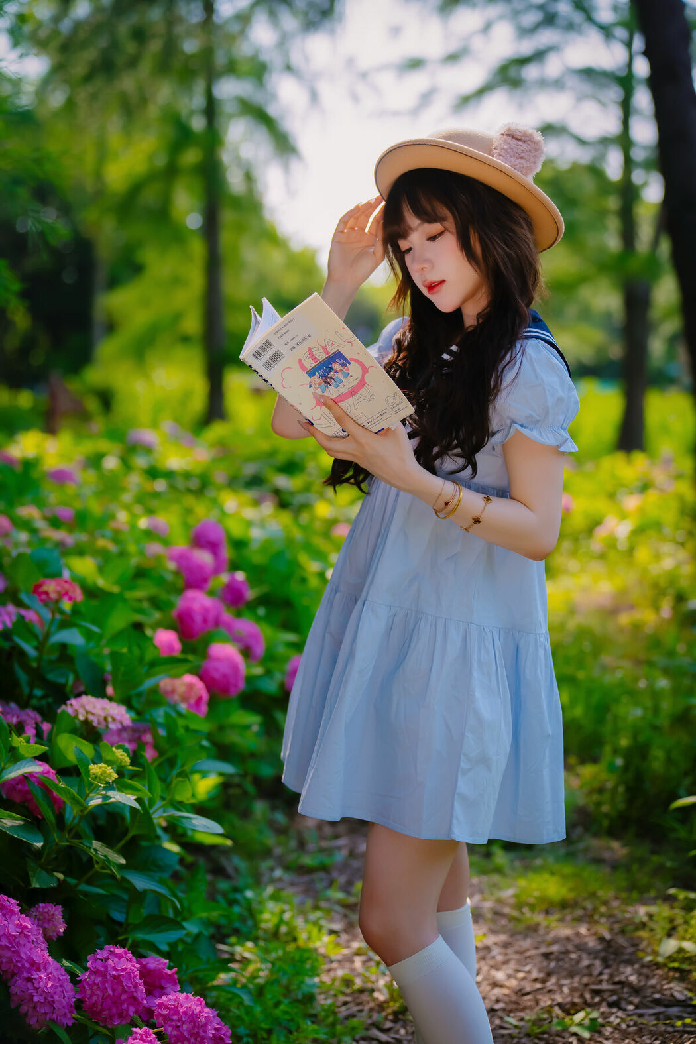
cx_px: 348
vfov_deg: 29.7
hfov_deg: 20.0
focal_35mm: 68
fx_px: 1972
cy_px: 522
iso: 100
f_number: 2.8
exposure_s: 1/800
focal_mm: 68
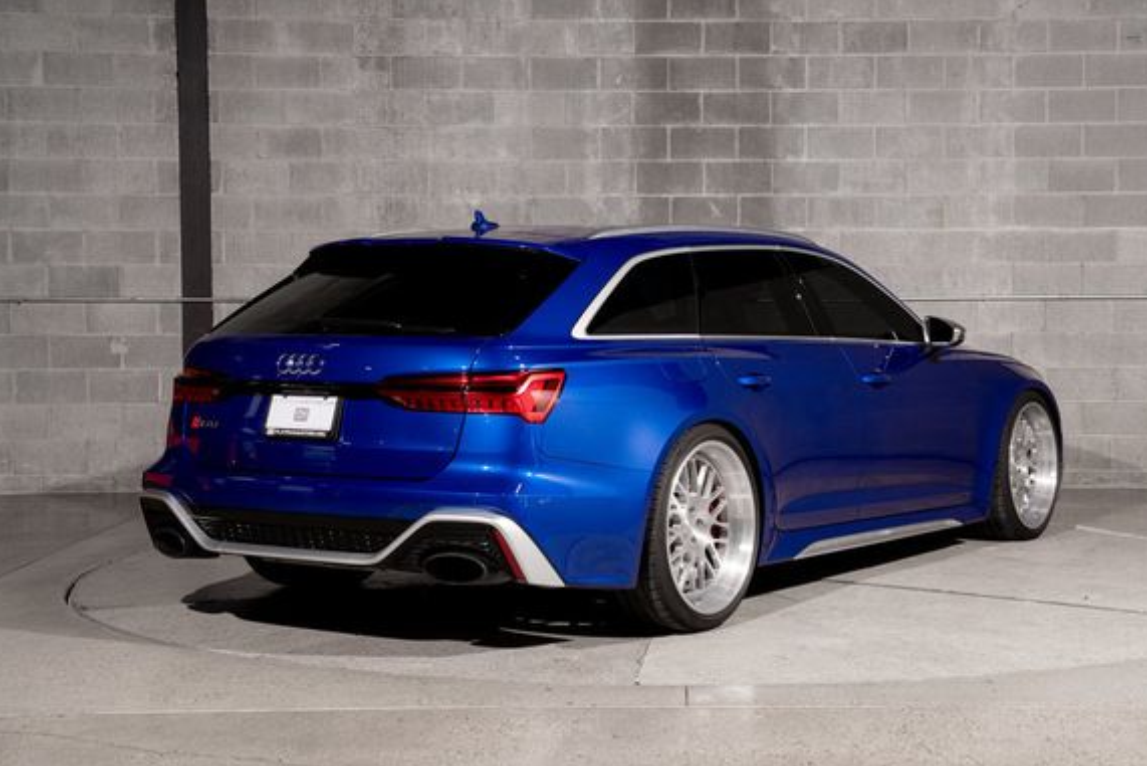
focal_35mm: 61
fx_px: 1944
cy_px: 358
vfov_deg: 22.3
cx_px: 665
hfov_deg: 32.8
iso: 250
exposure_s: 1/160
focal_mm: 51
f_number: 8
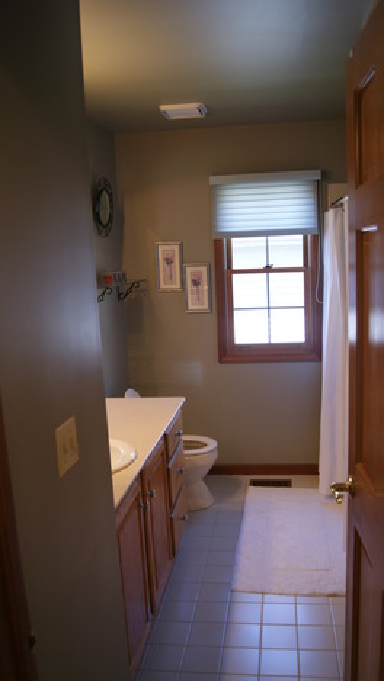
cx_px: 231
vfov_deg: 66.1
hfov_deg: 40.0
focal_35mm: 29
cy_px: 343
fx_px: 525
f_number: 3.5
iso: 200
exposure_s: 1/30
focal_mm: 18
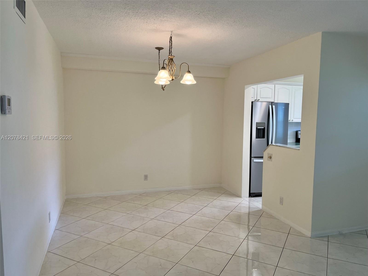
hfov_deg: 67.3
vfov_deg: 53.1
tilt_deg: -4.7
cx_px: 184
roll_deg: -0.3
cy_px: 138
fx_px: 276
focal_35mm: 26
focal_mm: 5.1
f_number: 1.6
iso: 80
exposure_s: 1/120
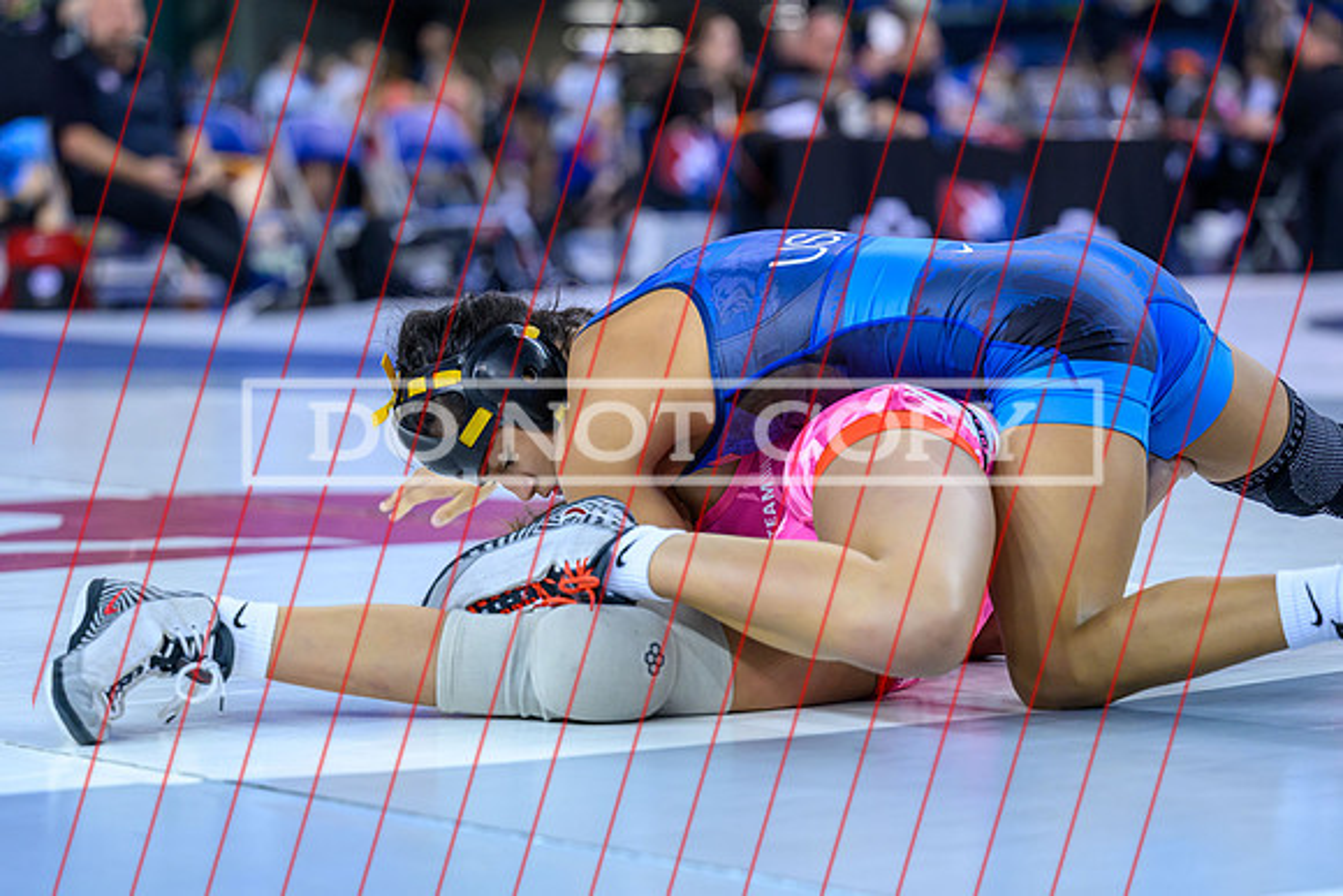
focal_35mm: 116
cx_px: 609
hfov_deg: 17.6
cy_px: 505
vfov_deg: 11.8
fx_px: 4334
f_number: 2.8
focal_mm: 98
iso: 2500
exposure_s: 1/800
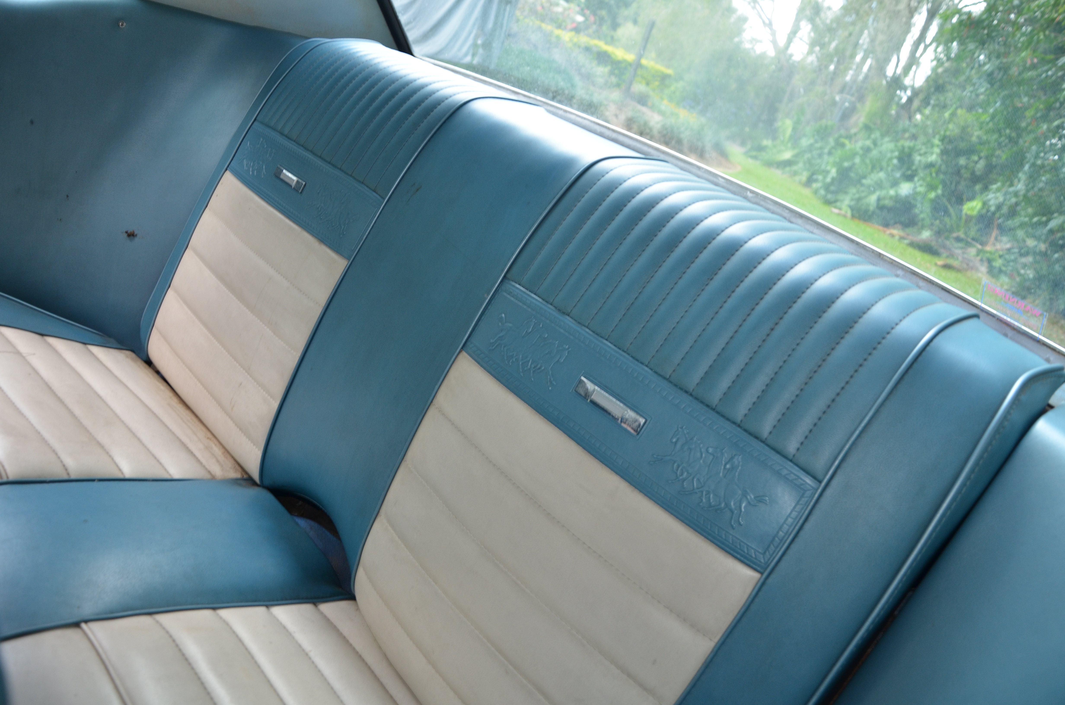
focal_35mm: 27
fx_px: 797
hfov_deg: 67.5
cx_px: 532
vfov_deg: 47.7
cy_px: 352
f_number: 3.5
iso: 400
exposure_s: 1/100
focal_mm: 18
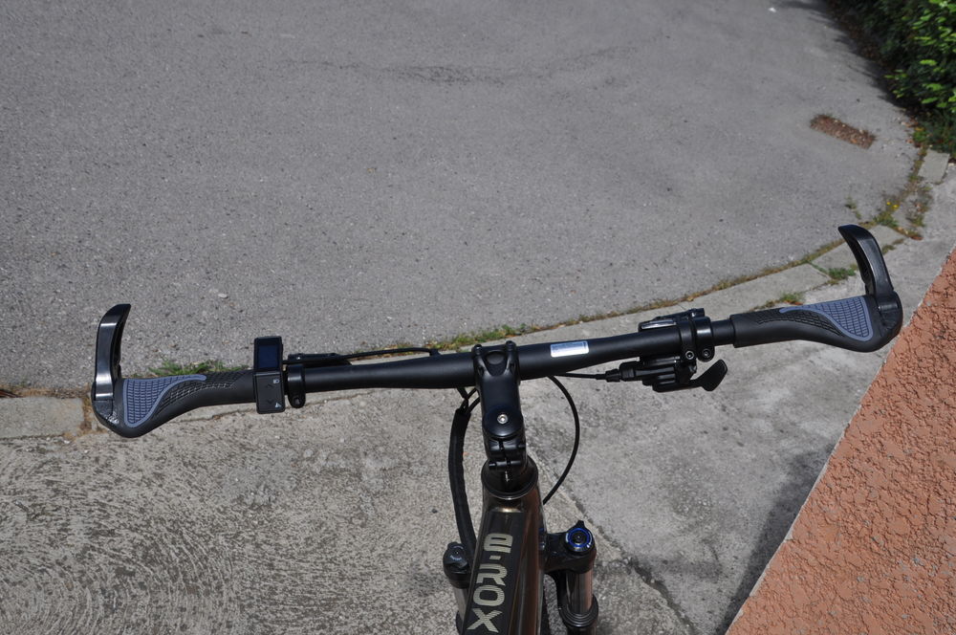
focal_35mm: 33
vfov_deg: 39.9
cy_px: 318
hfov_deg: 57.3
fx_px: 875
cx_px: 478
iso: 200
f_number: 10
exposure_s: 1/400
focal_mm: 22
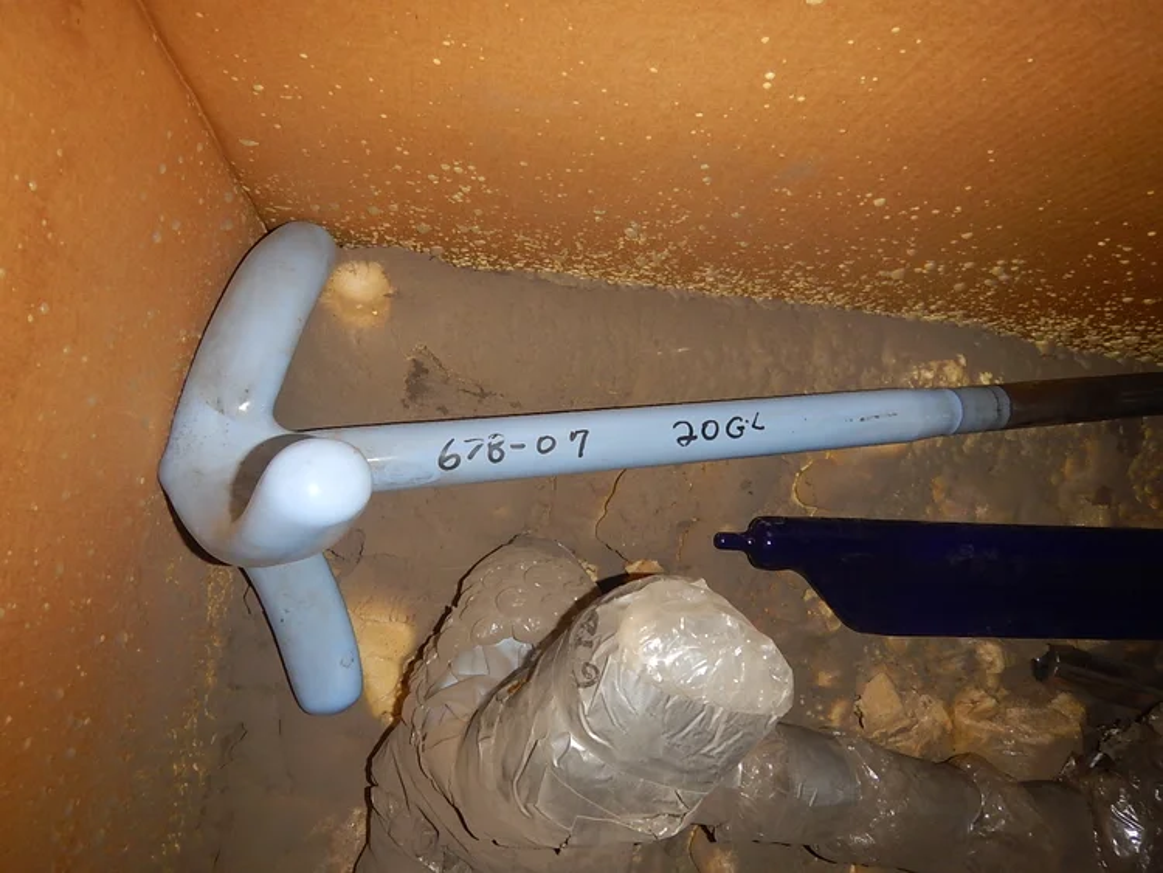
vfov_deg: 56.8
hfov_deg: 71.6
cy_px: 436
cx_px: 582
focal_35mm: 24
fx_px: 807
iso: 200
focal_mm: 4.3
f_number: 2.8
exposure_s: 1/30
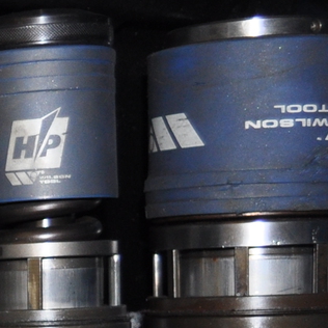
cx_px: -561
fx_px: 1726
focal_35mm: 161
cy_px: 486
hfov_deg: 9.2
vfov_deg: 10.5
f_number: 3.8
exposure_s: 1/60
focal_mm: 20
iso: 400
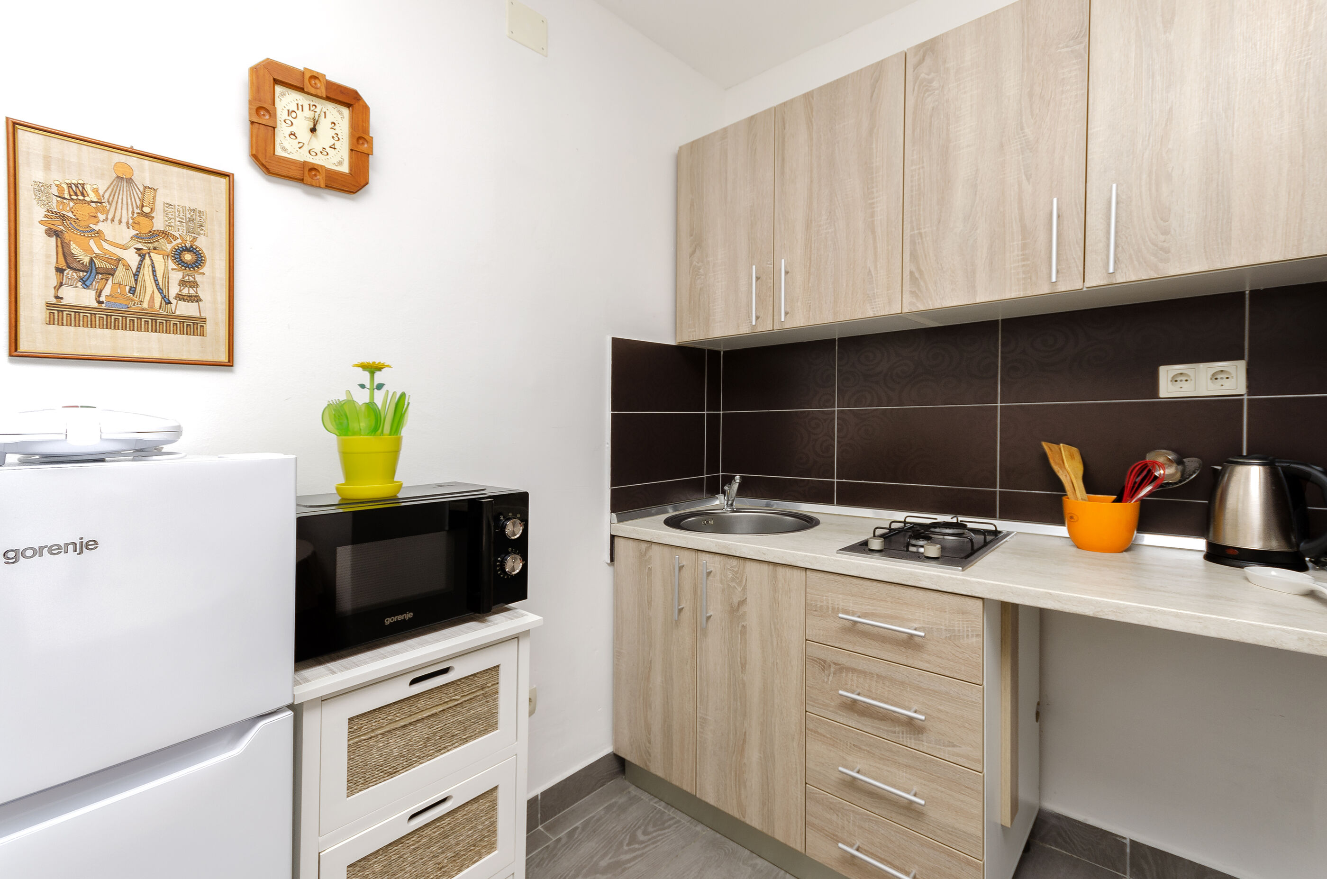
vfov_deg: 77.1
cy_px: 440
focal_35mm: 15
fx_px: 552
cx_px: 664
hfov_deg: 100.5
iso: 125
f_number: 7.1
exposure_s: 1/100
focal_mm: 10
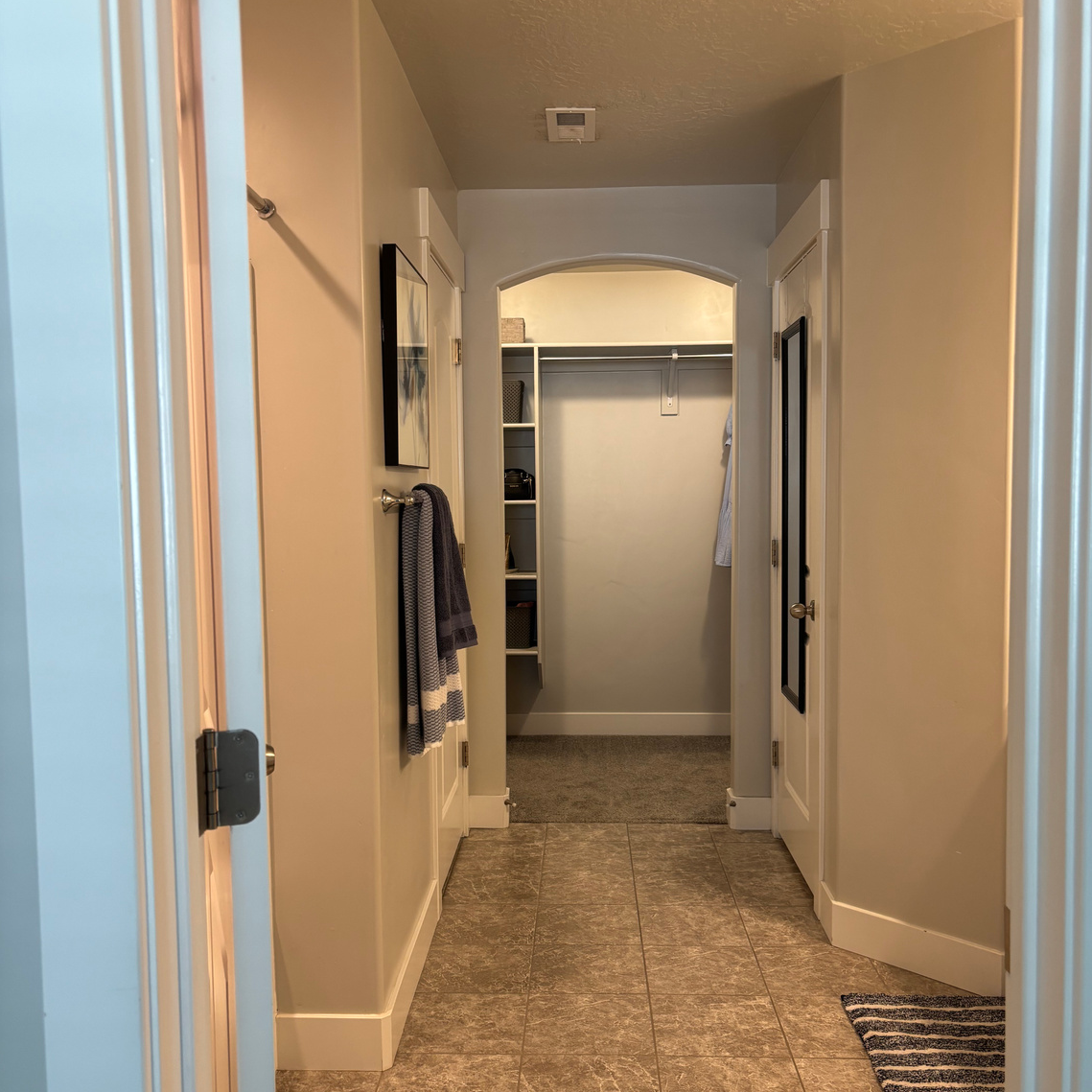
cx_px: 549
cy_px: 570
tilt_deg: -4.8
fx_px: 1106
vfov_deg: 52.5
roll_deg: +0.8
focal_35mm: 31
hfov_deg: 52.5
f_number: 1.6
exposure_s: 1/60
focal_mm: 5.96
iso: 100
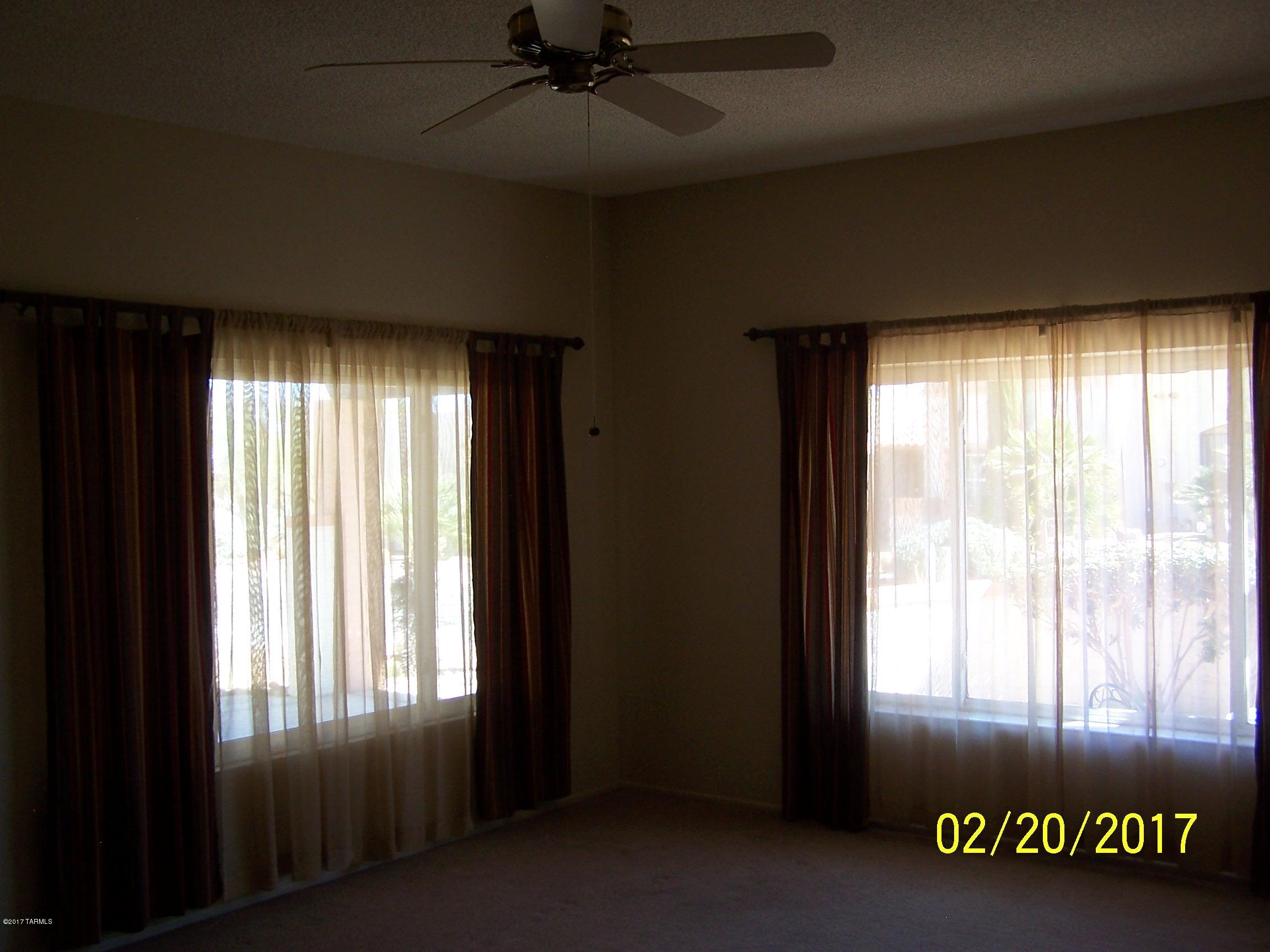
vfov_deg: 37.7
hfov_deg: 49.0
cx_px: 635
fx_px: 1394
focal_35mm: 38
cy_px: 476
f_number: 2.8
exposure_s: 1/30
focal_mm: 6.3
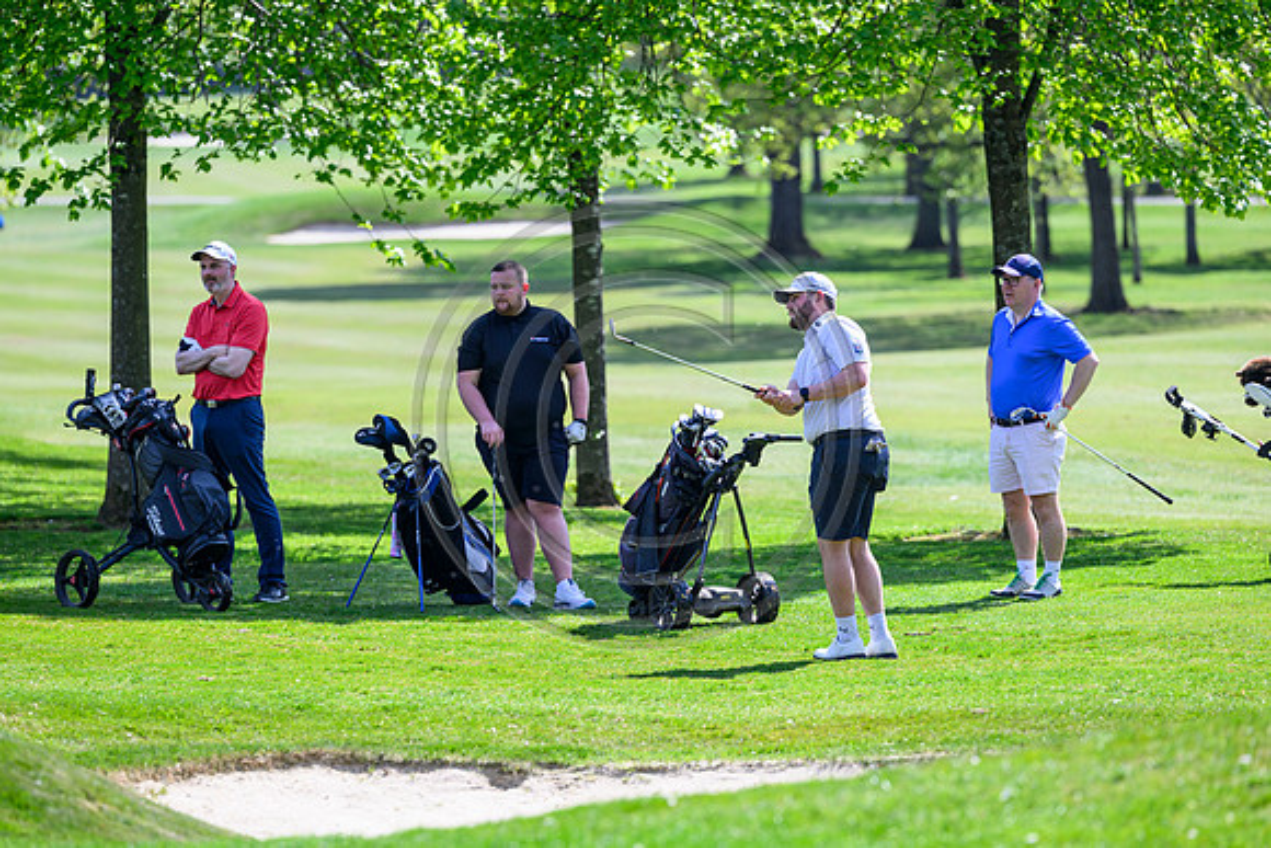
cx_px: 636
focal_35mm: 200
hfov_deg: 10.3
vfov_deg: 6.9
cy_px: 424
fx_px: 7062
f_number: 4
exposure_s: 1/2000
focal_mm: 200
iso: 500
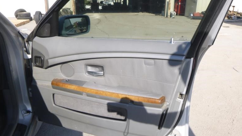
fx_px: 180
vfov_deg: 41.5
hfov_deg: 67.9
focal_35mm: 28
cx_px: 122
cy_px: 64
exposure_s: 1/320
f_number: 3.9
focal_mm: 4.5
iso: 100
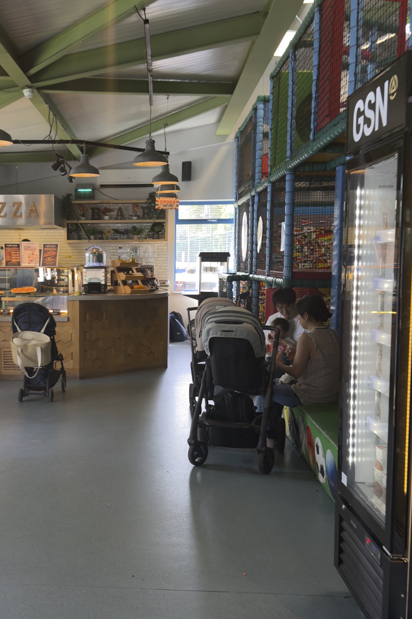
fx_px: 704
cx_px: 104
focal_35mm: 41
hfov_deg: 32.0
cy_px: 329
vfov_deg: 47.4
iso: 80
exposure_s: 1/50
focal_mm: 6.76
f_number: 1.78
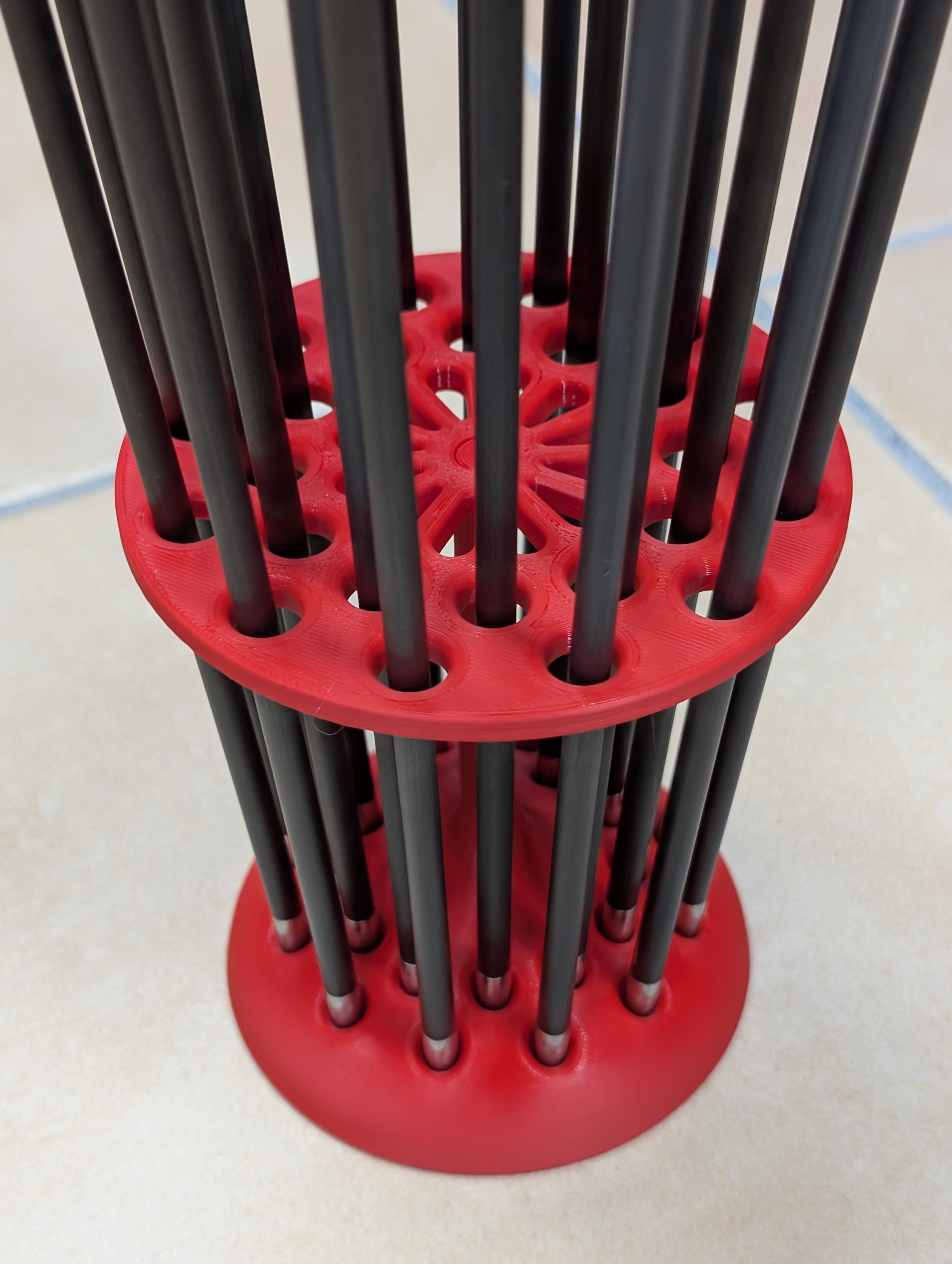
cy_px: 632
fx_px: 1792
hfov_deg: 29.7
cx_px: 476
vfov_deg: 38.9
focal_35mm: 49
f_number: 1.68
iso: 163
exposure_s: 1/25
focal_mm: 6.9
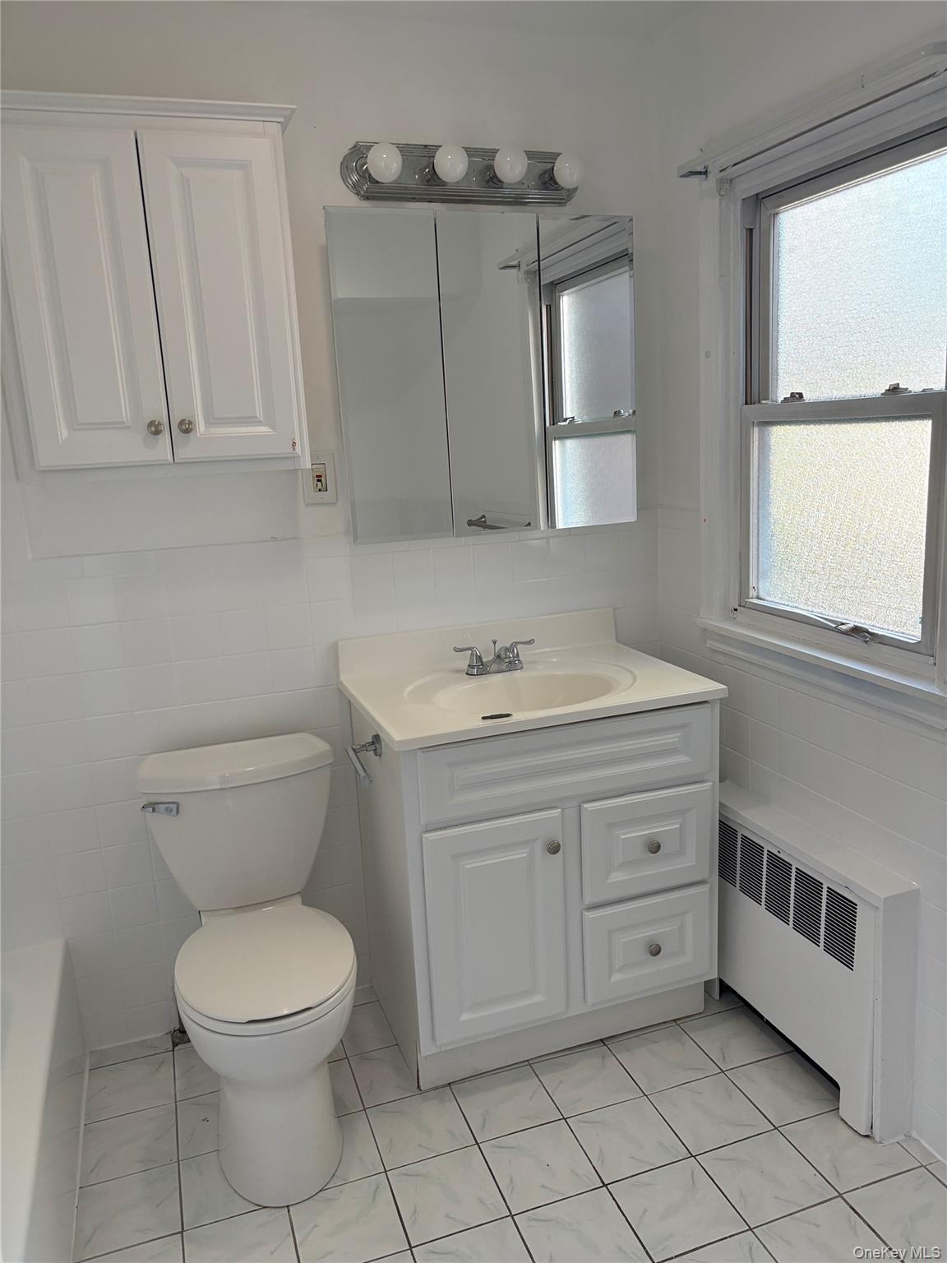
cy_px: 632
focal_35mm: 26
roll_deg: +3.8
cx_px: 474
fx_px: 948
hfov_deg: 53.1
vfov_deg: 67.3
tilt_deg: -12.6
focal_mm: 5.96
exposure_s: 1/89
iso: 125
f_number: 1.6
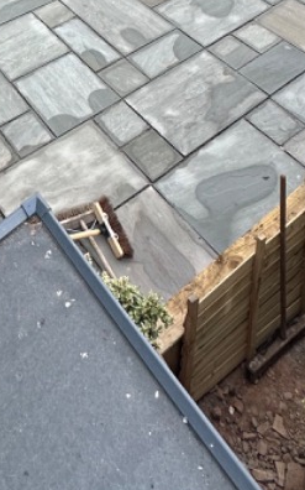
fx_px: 599
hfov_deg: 27.0
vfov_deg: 33.2
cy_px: -141
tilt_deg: -24.6
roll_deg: +2.7
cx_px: 4
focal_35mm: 45
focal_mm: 2.22
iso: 40
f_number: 2.2
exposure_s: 1/207
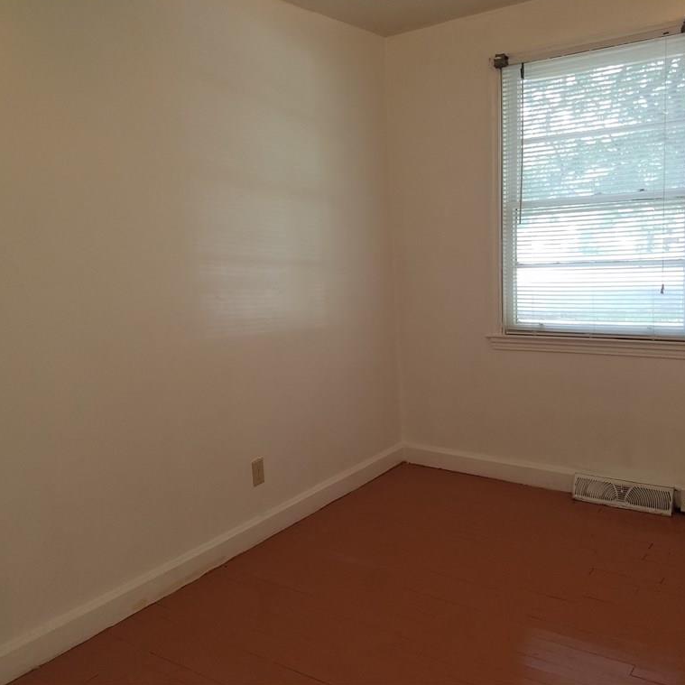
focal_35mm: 31
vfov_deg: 52.5
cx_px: 358
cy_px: 339
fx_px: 694
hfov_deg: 52.5
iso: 100
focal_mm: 4.2
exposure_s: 1/40
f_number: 1.7
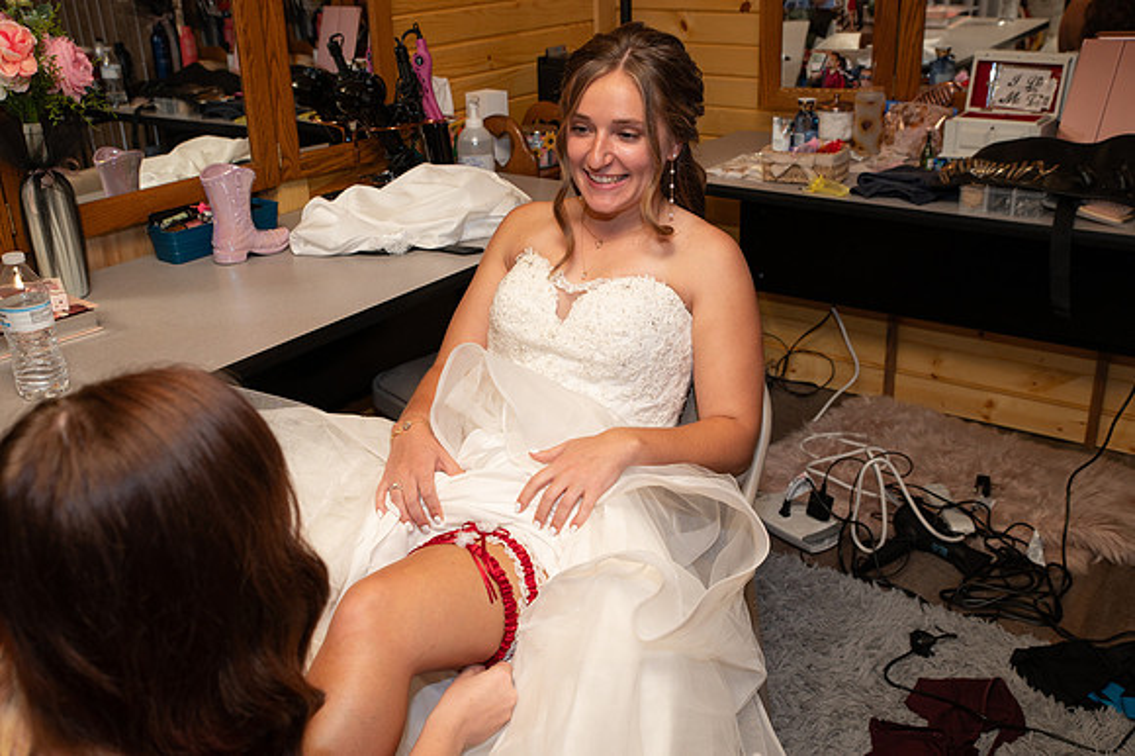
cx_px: 568
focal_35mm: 38
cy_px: 378
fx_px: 1197
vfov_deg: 35.0
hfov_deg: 50.7
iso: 400
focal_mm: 38
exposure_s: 1/200
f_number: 5
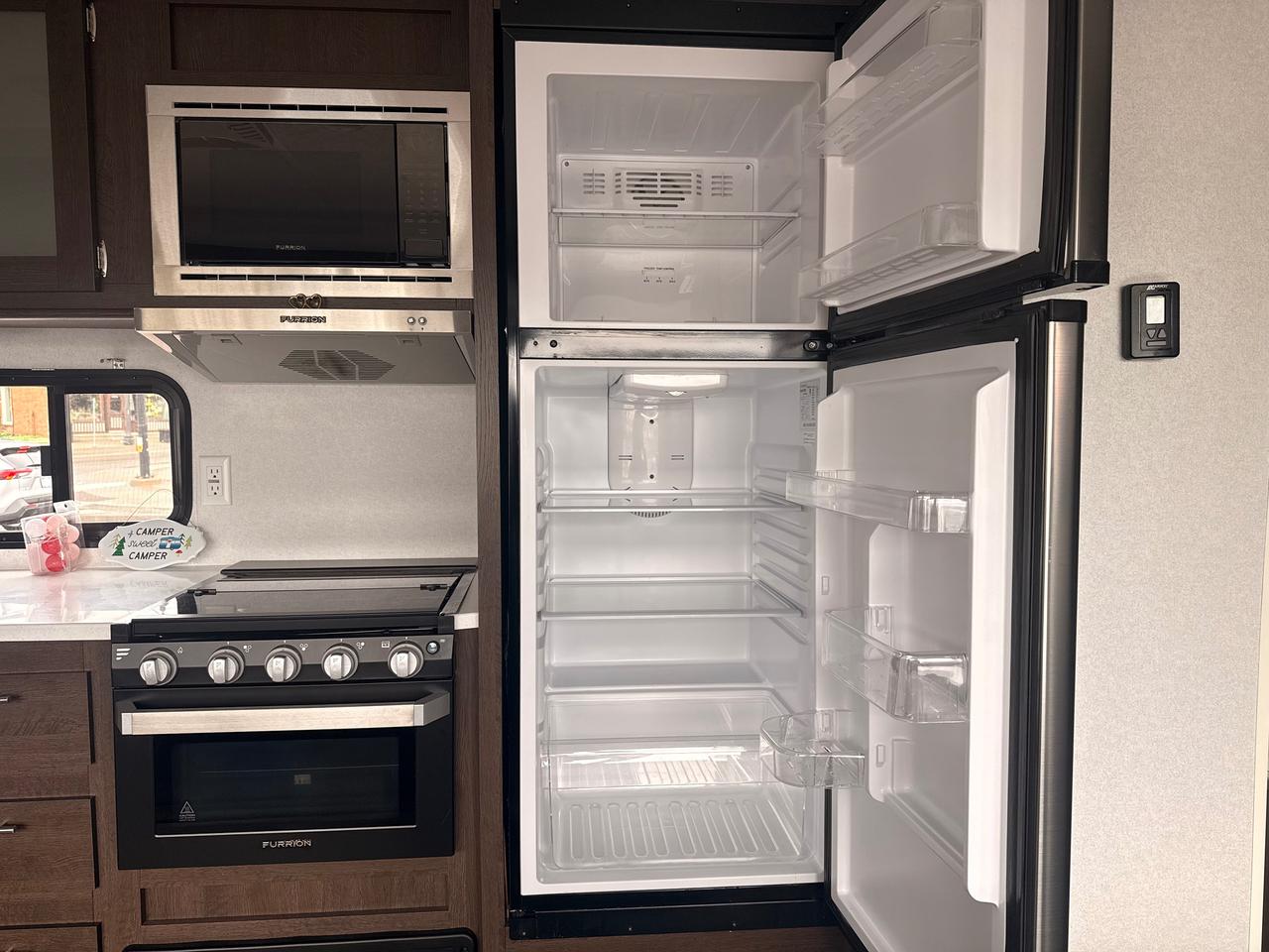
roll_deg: +0.3
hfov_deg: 71.6
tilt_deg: -3.1
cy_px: 476
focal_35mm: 24
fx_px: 880
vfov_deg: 56.8
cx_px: 634
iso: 100
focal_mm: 6.76
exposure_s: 1/121
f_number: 1.78
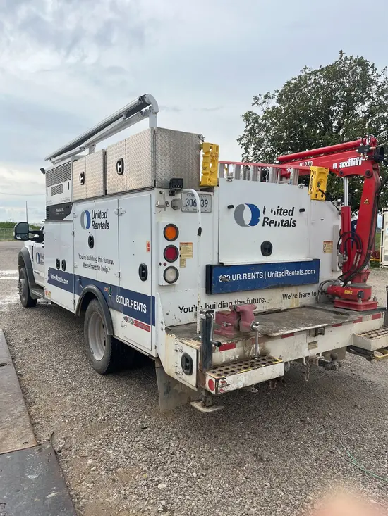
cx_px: 194
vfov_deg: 67.3
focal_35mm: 26
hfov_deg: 53.1
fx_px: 388
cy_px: 258
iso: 50
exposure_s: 1/2755
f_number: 1.6
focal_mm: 5.1
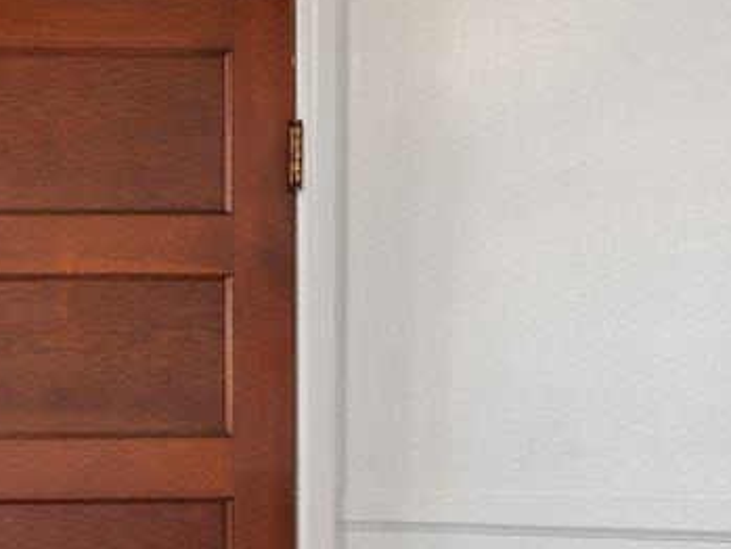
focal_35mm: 79
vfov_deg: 18.5
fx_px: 1669
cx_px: -369
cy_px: 443
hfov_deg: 20.9
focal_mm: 14
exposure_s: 1/2
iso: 500
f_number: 8
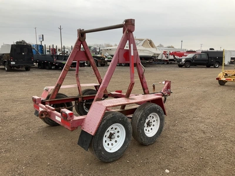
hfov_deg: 61.7
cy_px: 88
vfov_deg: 48.2
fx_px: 197
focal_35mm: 29
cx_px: 118
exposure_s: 1/122
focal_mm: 3
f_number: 1.8
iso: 20
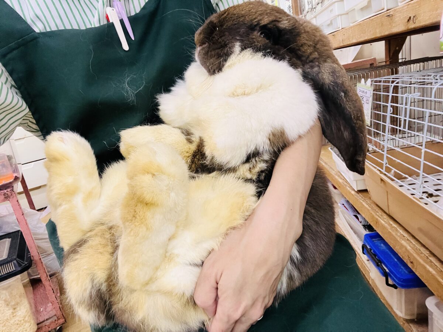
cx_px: 222
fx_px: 294
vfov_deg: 58.9
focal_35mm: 23
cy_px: 166
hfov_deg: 73.9
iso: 250
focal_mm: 2.71
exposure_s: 1/50
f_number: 2.2
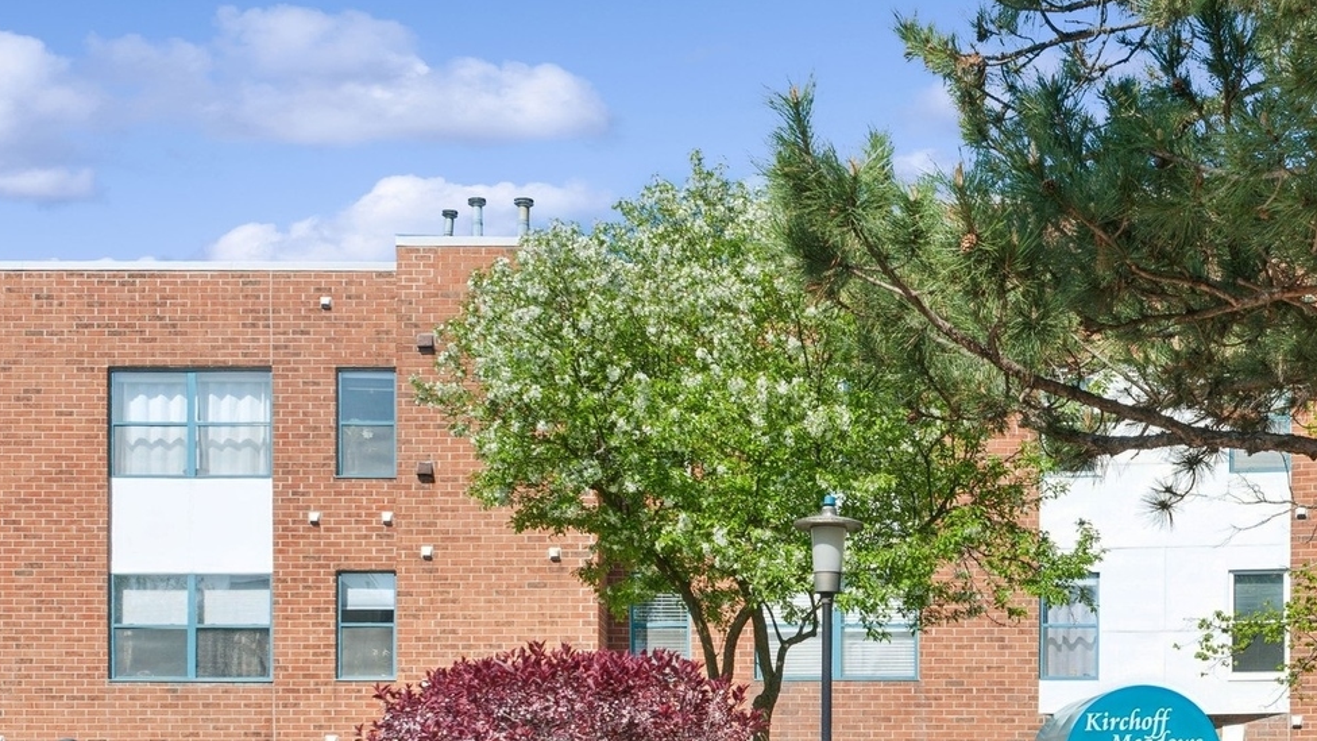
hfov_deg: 37.3
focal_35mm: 54
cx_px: 1027
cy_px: 699
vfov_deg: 21.6
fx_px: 1886
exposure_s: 1/400
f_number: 8
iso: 200
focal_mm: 31
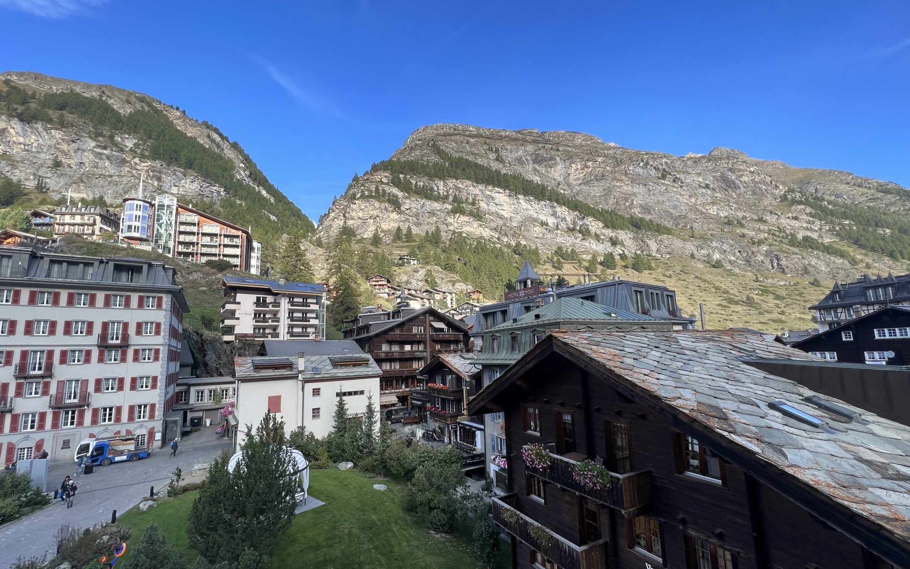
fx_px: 347
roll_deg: +2.2
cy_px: 304
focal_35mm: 14
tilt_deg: +7.5
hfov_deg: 105.3
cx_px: 451
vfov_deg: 78.5
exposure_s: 1/344
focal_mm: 1.57
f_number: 1.8
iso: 32
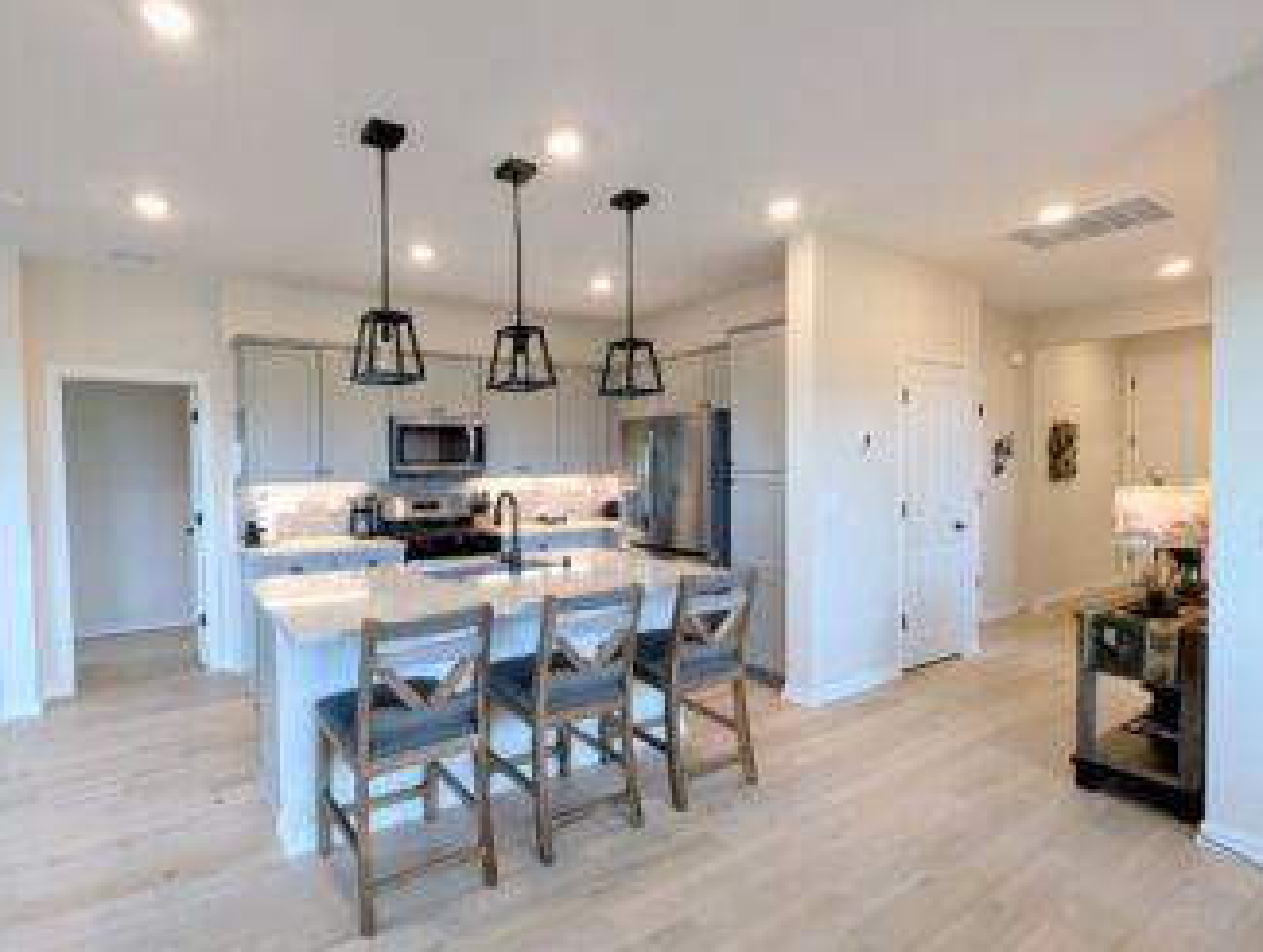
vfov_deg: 78.3
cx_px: 521
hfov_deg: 93.4
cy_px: 488
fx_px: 585
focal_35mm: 16
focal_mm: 1.95
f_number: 2.2
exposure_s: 1/40
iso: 51
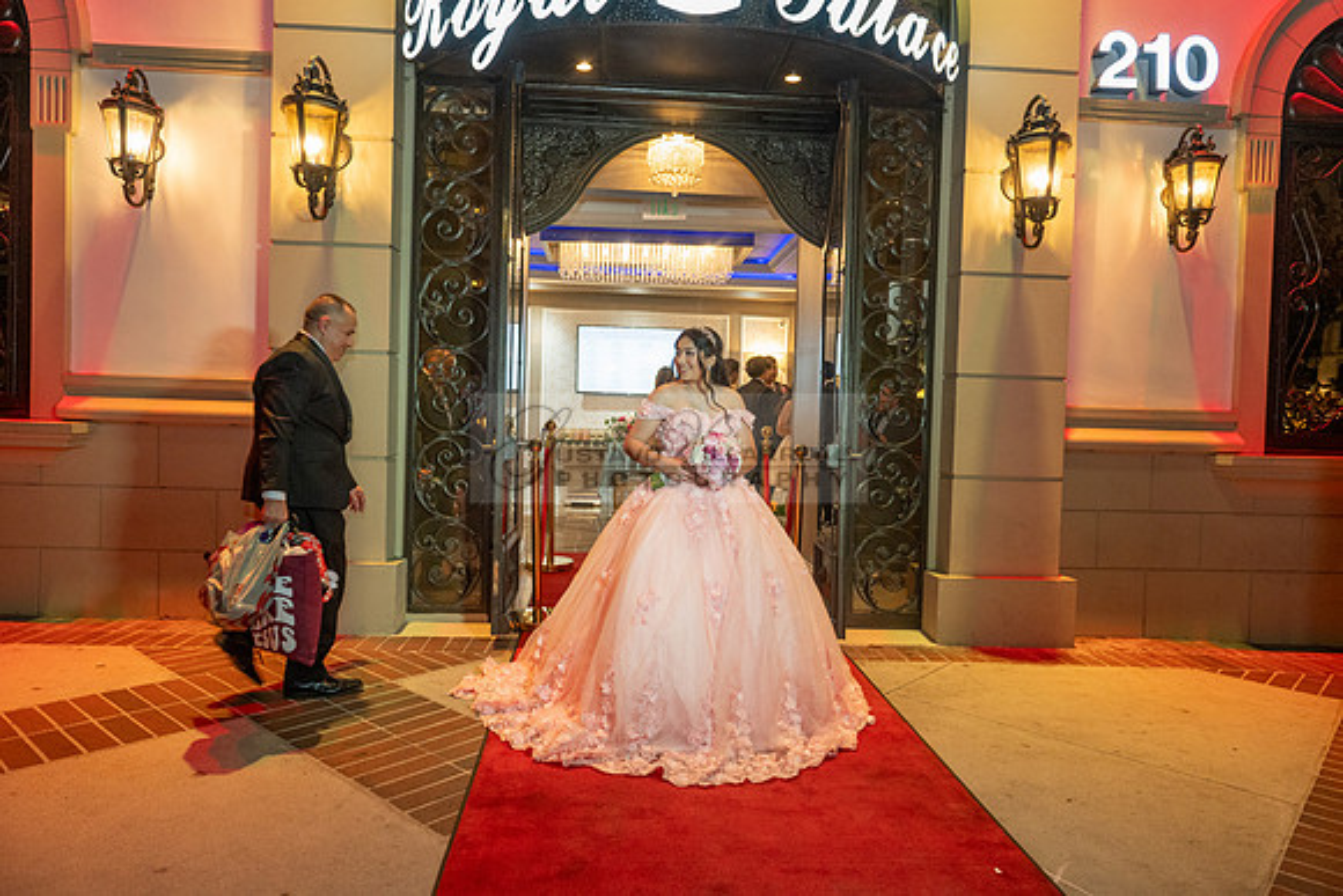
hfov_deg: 73.7
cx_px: 672
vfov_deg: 53.2
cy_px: 448
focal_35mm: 24
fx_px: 896
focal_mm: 24
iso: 1600
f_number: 4.5
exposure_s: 1/125
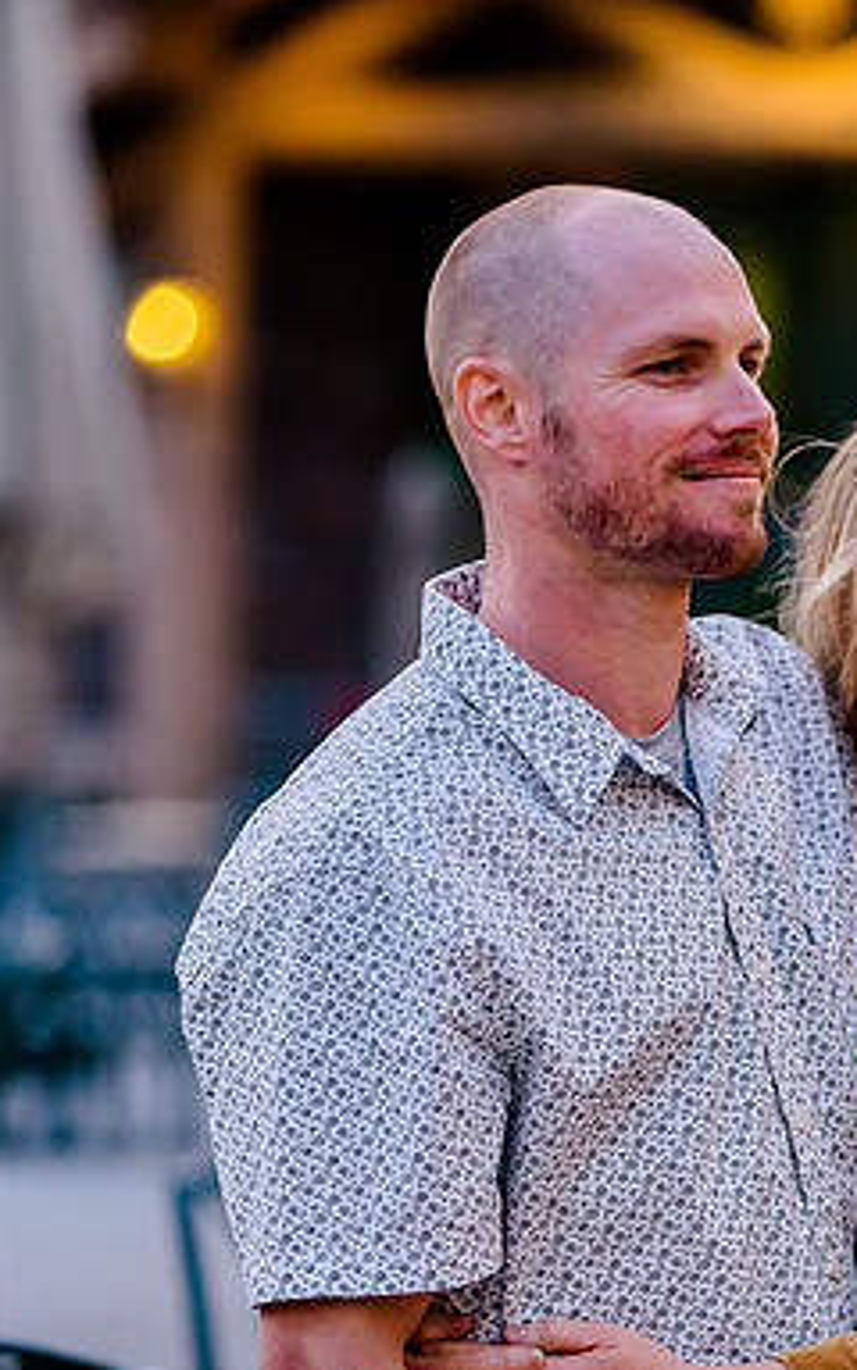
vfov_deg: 11.2
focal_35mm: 187
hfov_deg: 7.0
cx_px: 764
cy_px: 685
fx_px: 6988
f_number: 2.8
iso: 4000
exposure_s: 1/125
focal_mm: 120
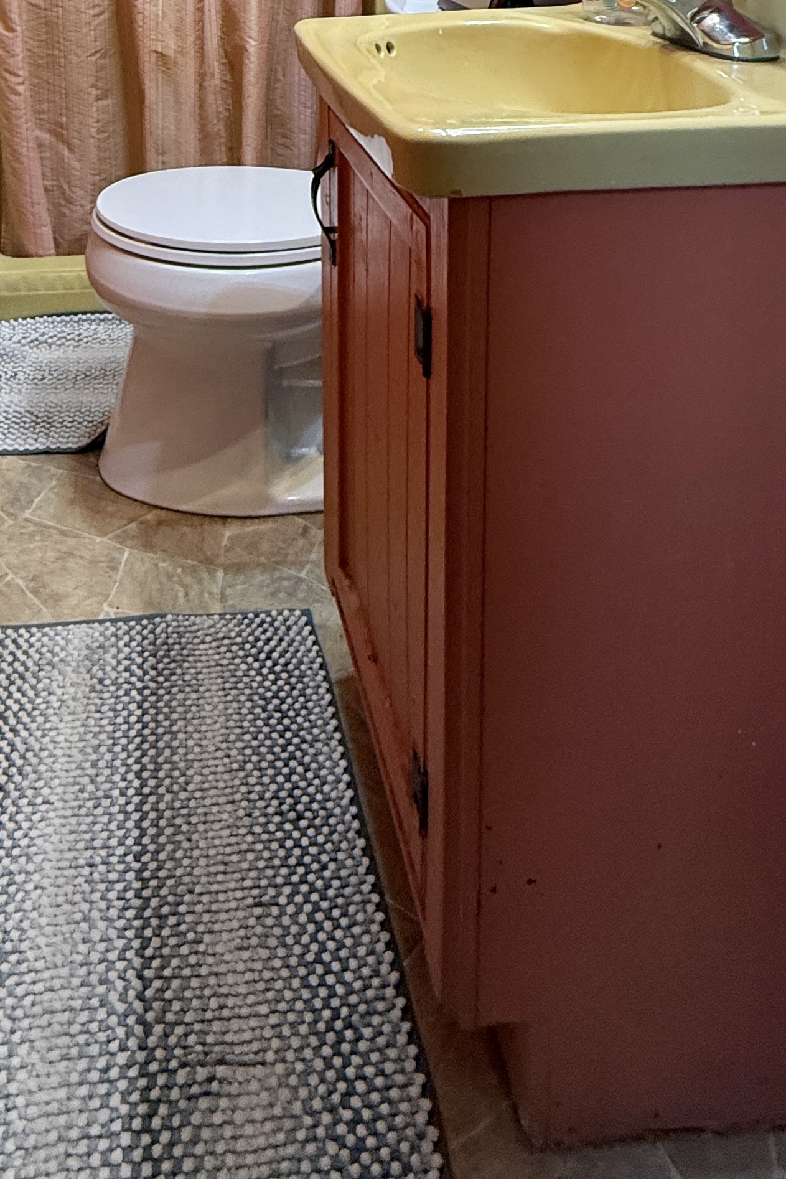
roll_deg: +1.0
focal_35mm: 31
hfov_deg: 41.5
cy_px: 14
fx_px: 1015
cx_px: 227
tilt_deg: -4.2
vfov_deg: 49.7
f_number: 2.2
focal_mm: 2.22
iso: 200
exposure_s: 1/60
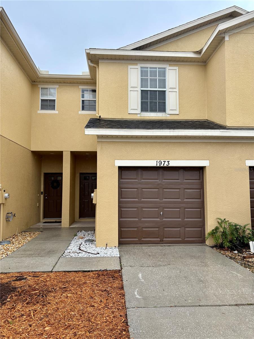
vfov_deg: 67.3
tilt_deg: +4.8
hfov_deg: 53.1
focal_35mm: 26
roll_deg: -0.5
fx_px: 254
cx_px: 127
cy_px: 170
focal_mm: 5.96
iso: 50
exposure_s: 1/764
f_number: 1.6
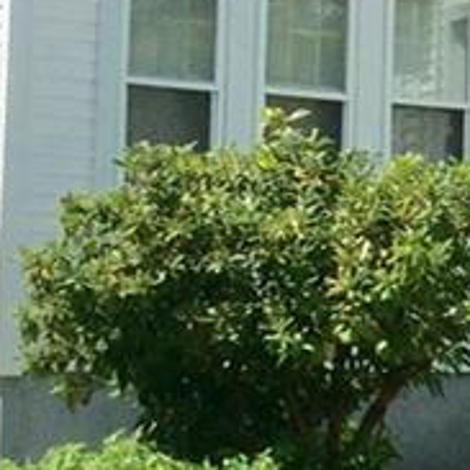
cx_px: 917
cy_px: 203
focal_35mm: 158
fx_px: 2427
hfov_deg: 10.3
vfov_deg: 11.1
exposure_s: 1/1972
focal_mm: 3.3
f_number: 2.4
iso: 32
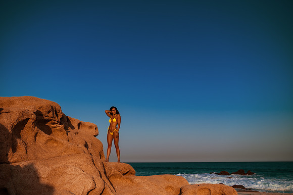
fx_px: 285
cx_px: 146
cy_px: 98
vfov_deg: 37.8
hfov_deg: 54.5
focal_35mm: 35
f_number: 2.2
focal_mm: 35
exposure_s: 1/6400
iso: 100
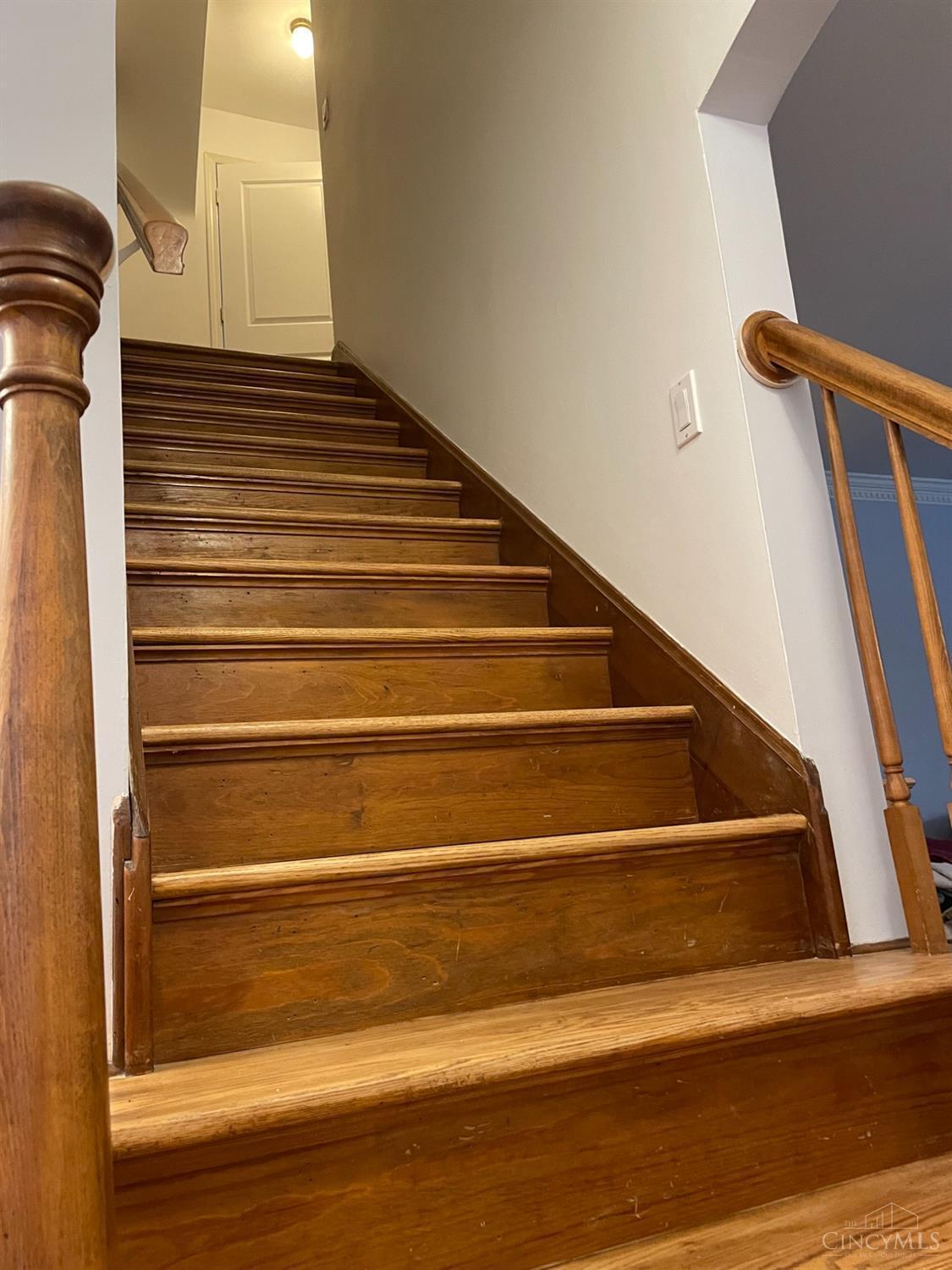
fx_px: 953
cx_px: 476
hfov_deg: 53.1
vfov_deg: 67.3
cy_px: 635
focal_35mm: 26
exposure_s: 1/40
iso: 400
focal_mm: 4.2
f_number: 1.6
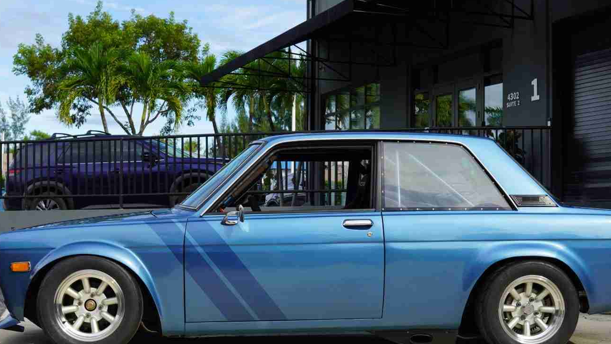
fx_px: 956
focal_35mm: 59
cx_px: 323
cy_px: 244
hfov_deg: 35.4
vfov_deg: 20.3
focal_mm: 30
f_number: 6.3
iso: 100
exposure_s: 1/100
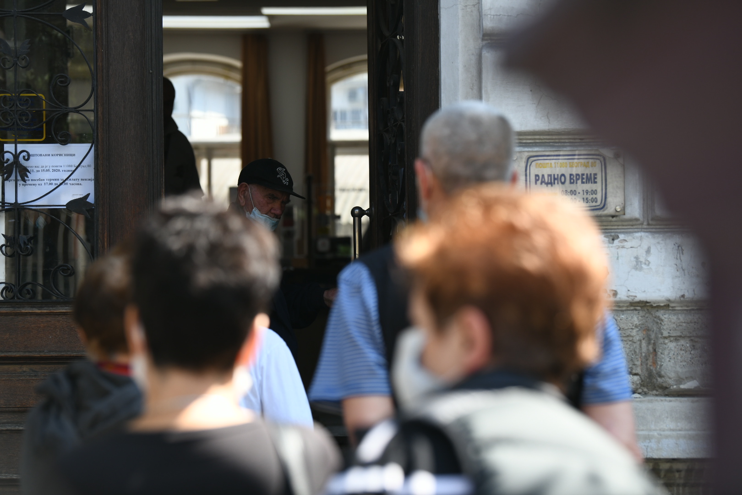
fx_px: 2308
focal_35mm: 112
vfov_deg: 12.2
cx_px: 371
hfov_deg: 18.3
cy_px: 248
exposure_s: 1/1000
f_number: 4
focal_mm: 112
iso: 400
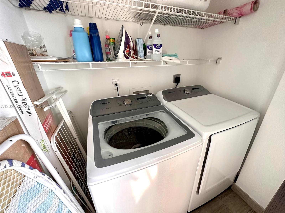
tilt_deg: -22.4
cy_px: 106
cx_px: 142
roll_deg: +1.1
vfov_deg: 85.7
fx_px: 115
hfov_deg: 102.1
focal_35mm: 14
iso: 250
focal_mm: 2.22
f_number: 2.2
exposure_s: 1/99
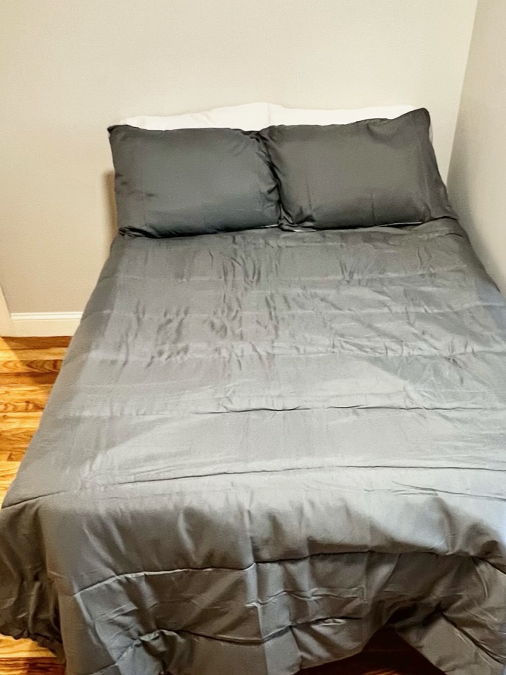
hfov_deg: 48.2
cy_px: 370
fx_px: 565
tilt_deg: -37.3
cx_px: 271
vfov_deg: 61.5
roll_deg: +0.5
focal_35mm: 29
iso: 320
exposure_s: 1/60
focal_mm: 1.57
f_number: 1.8
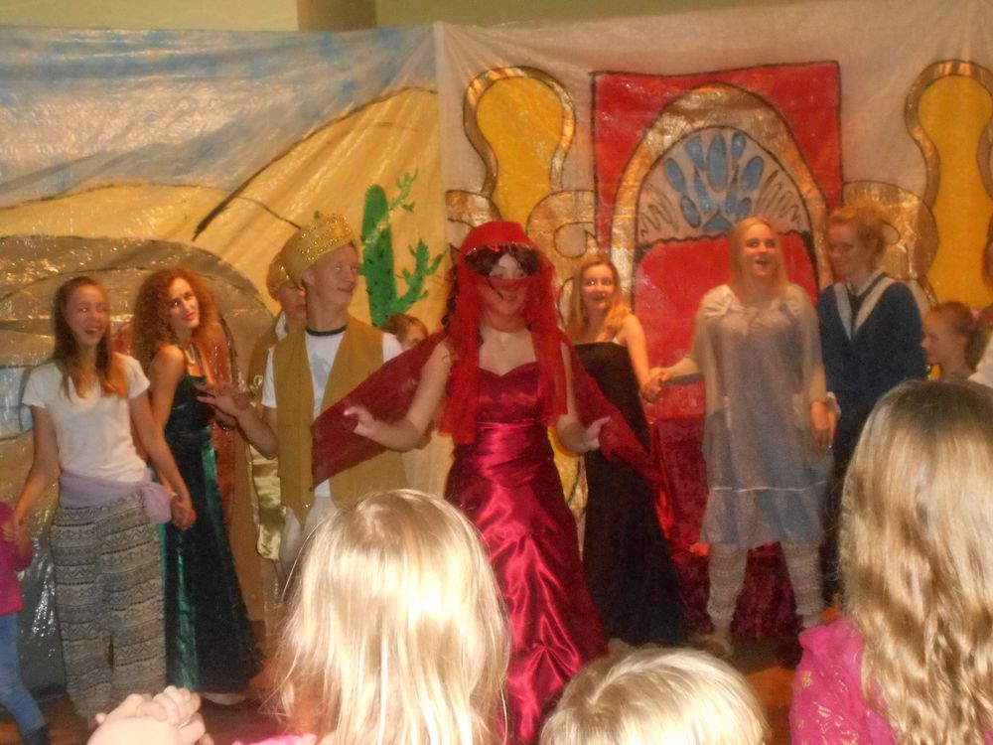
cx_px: 496
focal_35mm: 50
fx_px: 1434
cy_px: 372
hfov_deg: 38.2
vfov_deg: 29.1
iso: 1600
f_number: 4.5
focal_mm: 8.8
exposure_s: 1/60
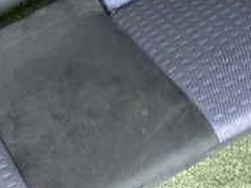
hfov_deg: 24.5
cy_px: 123
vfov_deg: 18.6
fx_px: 572
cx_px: 63
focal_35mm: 79
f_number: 2
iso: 800
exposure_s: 1/25
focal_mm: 4.5
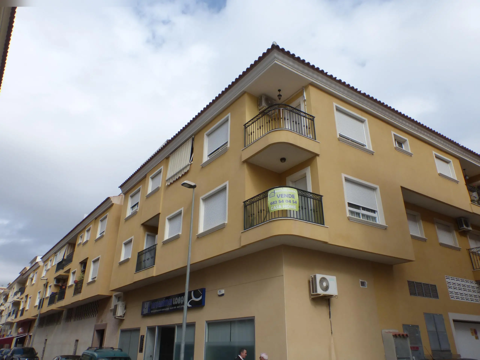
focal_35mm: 25
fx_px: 347
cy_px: 180
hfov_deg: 69.4
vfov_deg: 54.9
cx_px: 240
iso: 100
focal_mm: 4.3
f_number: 4
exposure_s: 1/1000
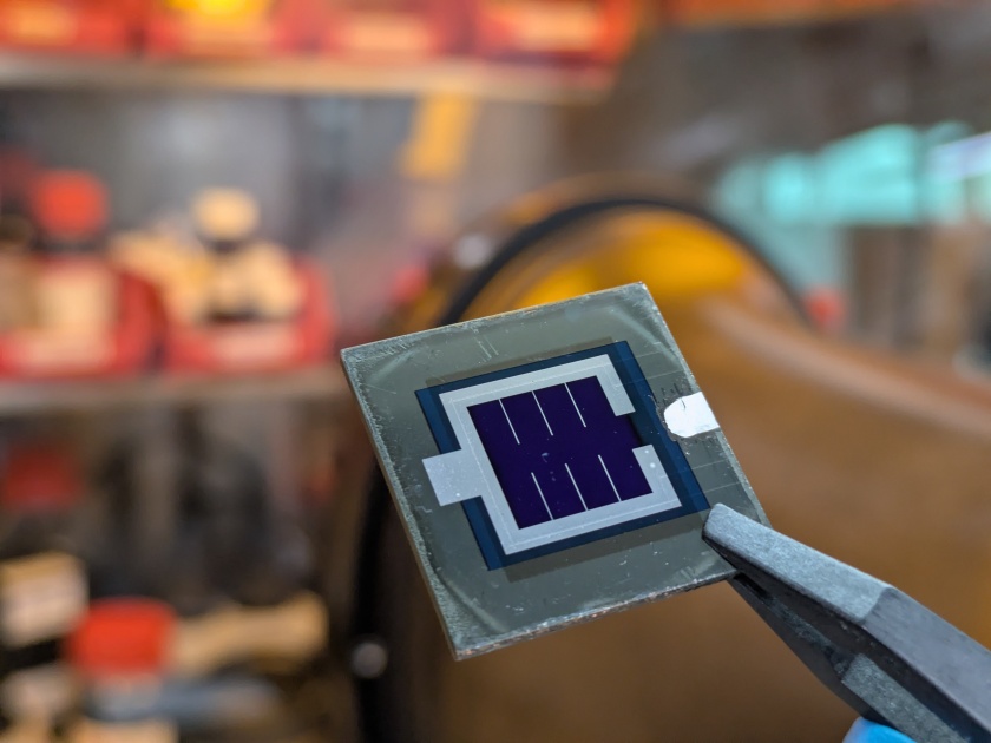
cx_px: 496
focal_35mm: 51
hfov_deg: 37.5
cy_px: 372
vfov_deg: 28.6
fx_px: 1460
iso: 433
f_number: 1.89
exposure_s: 1/100
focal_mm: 5.43
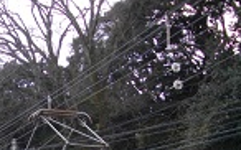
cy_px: 231
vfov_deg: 11.1
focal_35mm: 113
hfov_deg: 18.4
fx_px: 742
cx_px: 64
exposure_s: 1/160
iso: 100
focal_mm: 7.1
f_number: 3.2
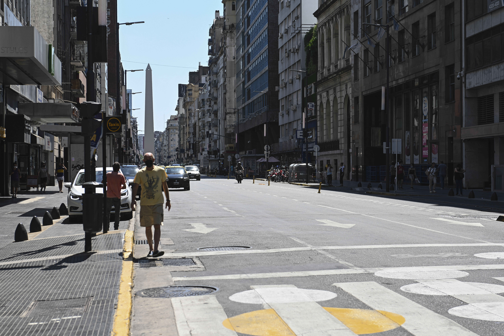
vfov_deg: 19.5
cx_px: 252
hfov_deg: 28.8
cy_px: 168
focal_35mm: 70
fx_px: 980
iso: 100
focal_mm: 70
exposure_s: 1/500
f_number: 5.6
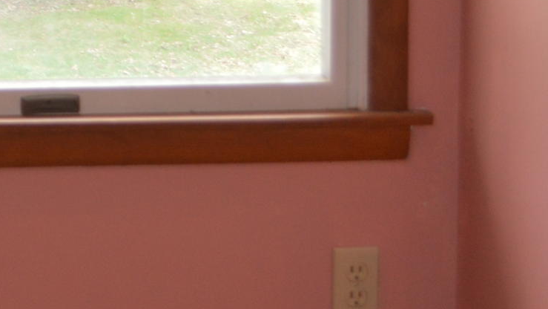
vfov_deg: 7.7
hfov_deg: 12.8
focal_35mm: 153
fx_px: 2224
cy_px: -221
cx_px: -422
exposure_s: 1/125
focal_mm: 24
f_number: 4
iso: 360
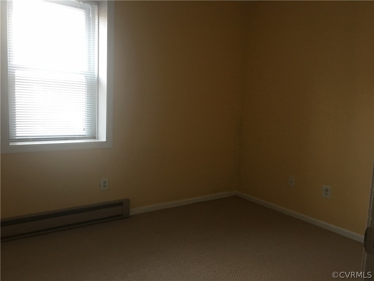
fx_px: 313
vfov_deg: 48.2
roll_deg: -3.5
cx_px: 187
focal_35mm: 29
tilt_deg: -7.1
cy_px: 140
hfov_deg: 61.7
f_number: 2.2
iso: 64
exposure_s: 1/15
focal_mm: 4.15
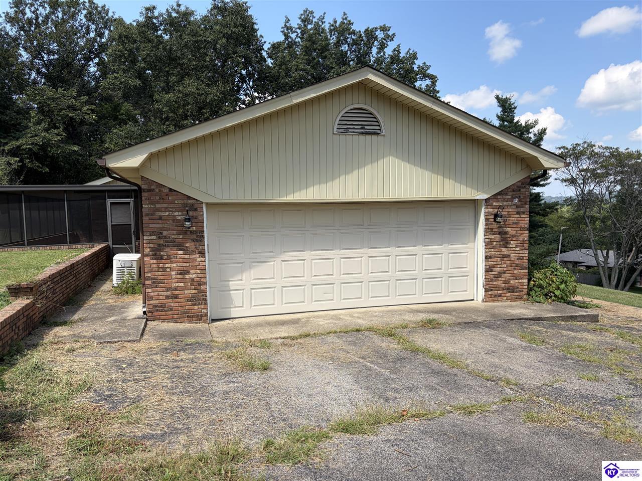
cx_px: 321
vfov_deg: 53.0
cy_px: 240
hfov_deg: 67.3
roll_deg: +1.8
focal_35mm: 26
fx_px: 482
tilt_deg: -3.6
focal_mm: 5.96
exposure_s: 1/1953
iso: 50
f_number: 1.6
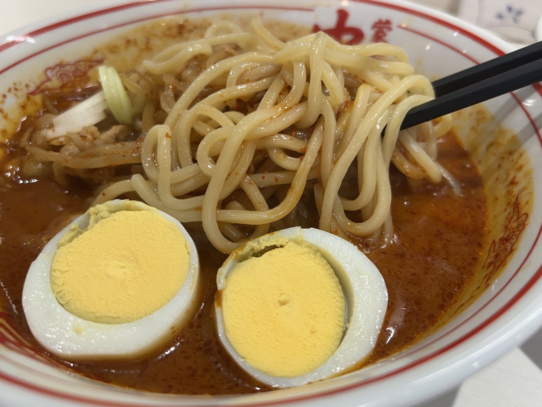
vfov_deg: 48.1
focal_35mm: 29
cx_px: 294
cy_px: 181
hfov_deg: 61.6
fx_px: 454
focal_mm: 5.7
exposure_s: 1/100
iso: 64
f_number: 1.5
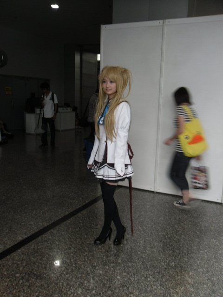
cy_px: 148
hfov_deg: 32.2
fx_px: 387
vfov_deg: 42.1
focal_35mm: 45
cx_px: 112
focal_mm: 6.3
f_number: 3.5
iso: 100
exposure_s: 1/24
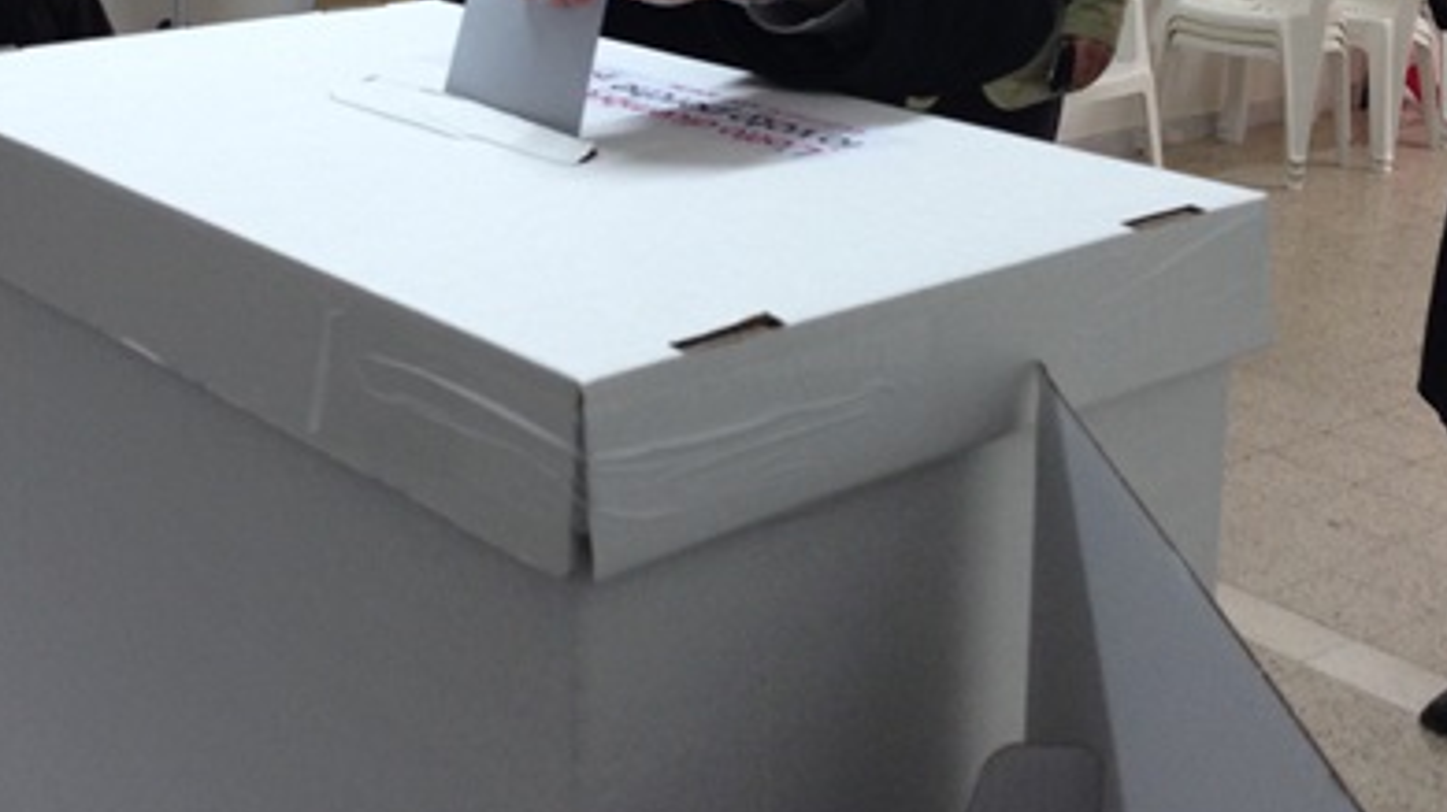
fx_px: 2263
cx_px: 508
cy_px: 7
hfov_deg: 35.2
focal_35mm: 59
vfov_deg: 19.8
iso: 125
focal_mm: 4.12
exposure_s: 1/20
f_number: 2.4
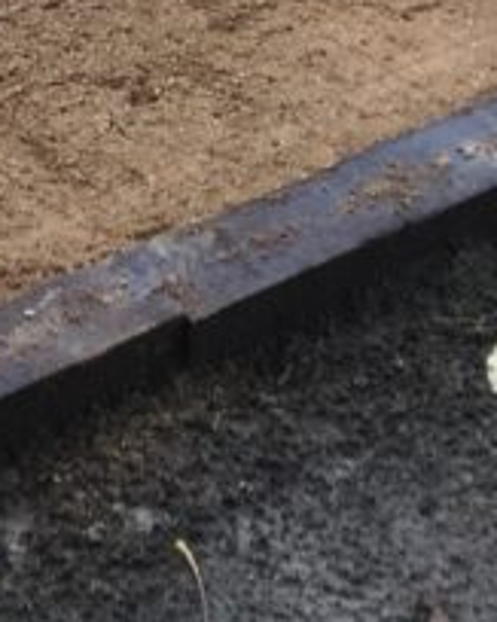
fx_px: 2613
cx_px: -332
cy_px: -372
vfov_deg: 12.7
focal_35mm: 142
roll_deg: +1.2
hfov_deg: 10.4
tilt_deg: -19.4
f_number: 2.2
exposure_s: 1/100
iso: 50
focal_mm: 4.15
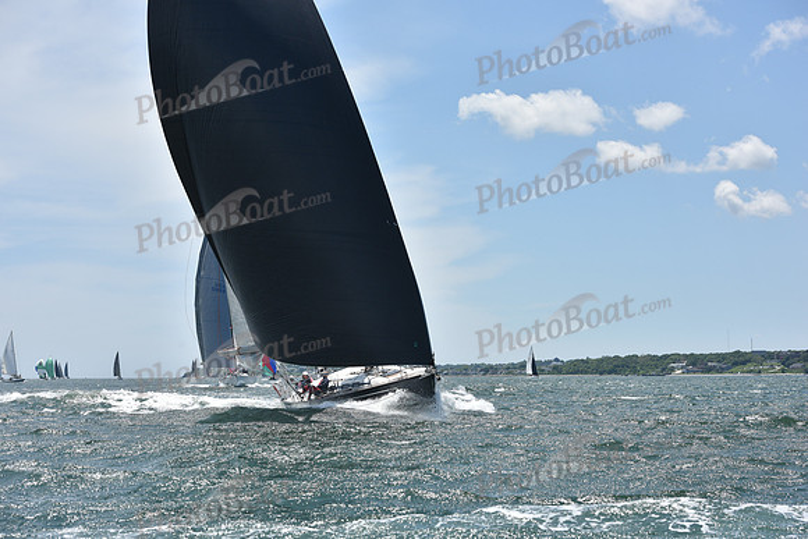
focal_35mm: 70
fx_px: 1571
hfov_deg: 28.8
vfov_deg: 19.5
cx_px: 404
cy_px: 270
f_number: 7.1
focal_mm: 70
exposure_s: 1/1250
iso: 250
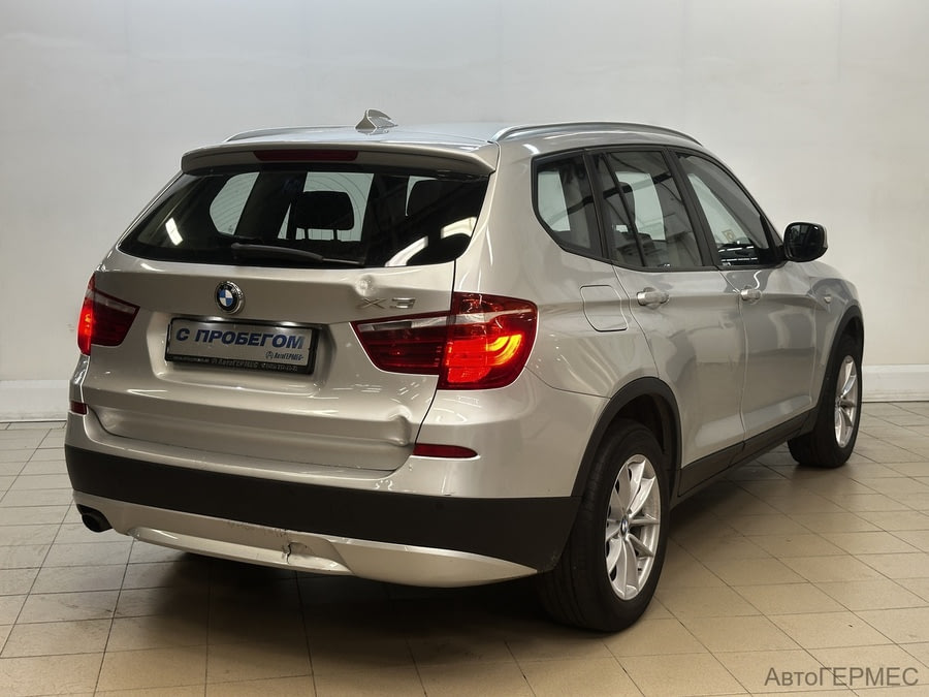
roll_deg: -0.6
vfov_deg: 30.3
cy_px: 348
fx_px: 1288
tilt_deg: -7.3
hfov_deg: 39.7
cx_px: 464
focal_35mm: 48
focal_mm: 6.86
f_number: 1.78
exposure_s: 1/50
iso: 64
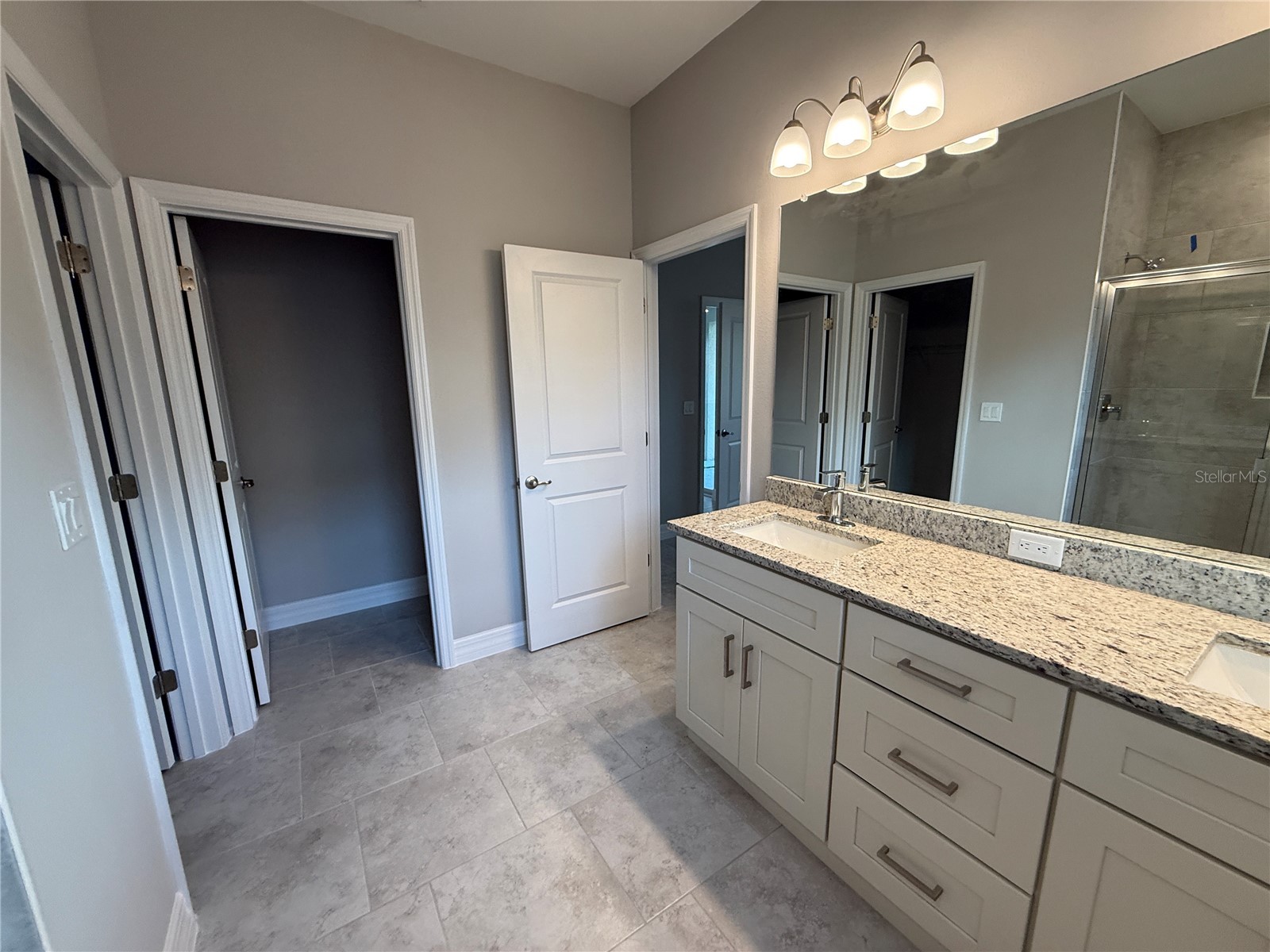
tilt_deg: -10.7
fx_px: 514
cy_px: 476
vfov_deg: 85.7
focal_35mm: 14
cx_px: 635
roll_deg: +0.3
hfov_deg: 102.1
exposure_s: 1/120
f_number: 2.2
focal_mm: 2.22
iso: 160
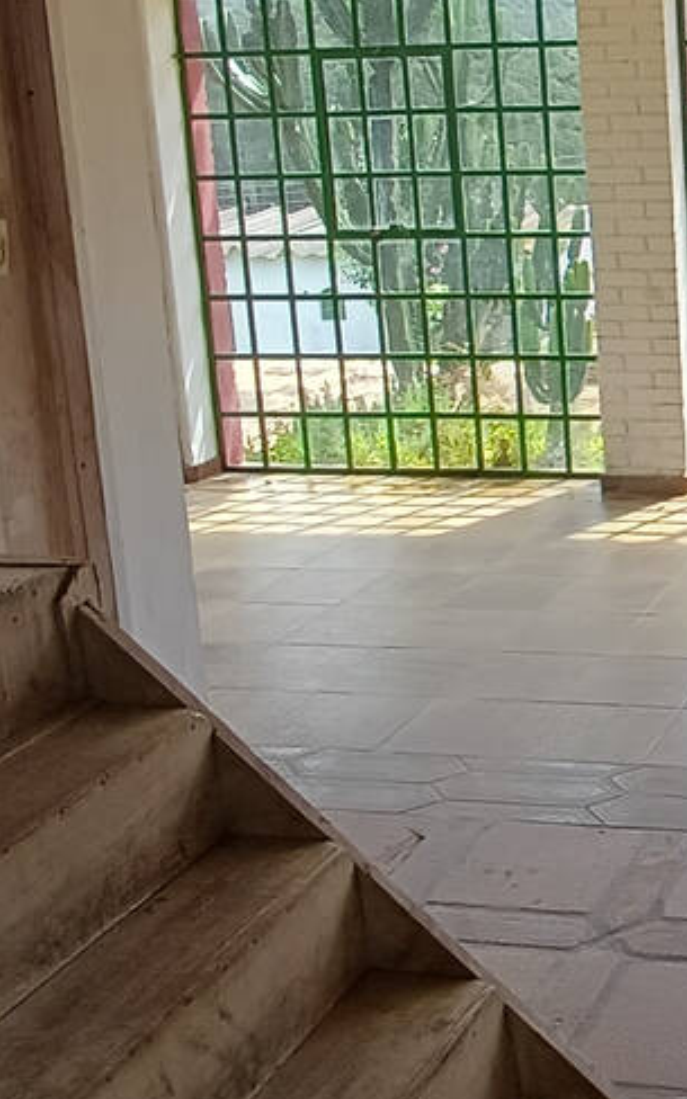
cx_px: 863
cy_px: 349
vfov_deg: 39.7
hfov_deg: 23.3
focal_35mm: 50
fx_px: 1498
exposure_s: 1/195
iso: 40
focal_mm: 1.64
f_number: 2.2
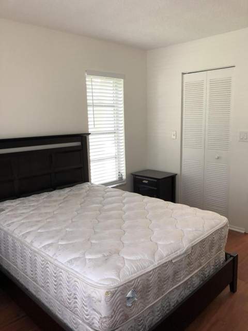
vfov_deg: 63.4
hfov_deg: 49.7
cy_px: 166
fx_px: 267
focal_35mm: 28
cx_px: 124
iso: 40
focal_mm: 4
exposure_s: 1/20
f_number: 1.8
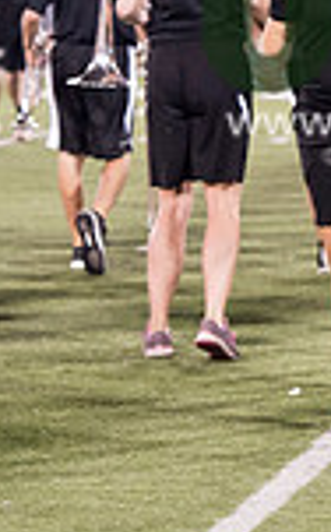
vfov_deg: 5.1
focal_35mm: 412
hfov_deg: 3.2
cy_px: -2
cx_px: 468
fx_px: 5964
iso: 1000
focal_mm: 105
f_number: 2.8
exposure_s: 1/320
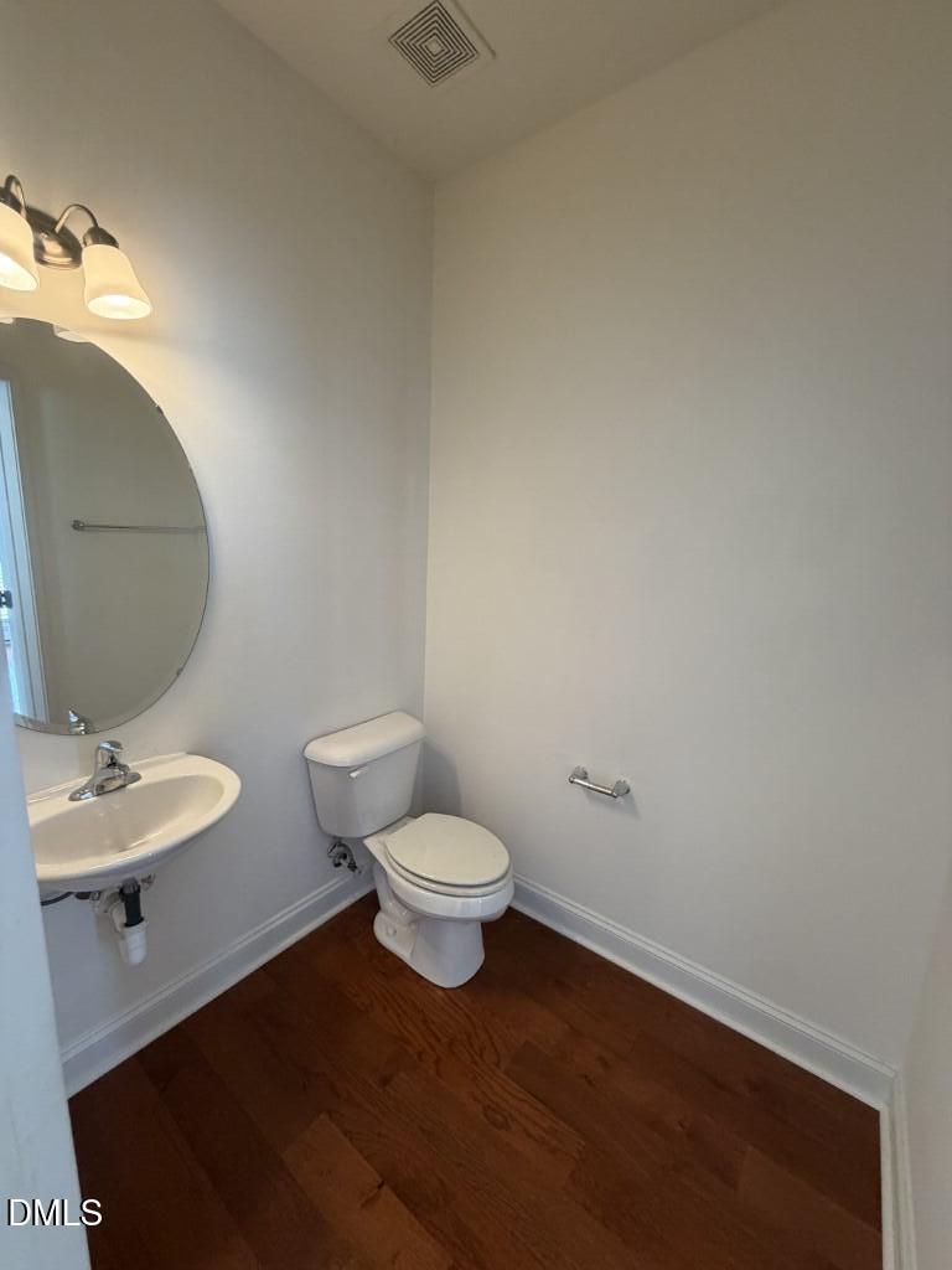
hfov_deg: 85.7
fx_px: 513
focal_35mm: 14
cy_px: 635
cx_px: 476
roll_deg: -2.6
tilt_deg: -9.7
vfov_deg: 102.1
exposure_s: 1/60
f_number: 2.2
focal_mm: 2.22
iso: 250
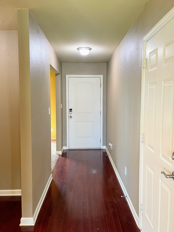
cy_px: 109
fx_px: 194
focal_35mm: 29
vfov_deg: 61.6
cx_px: 89
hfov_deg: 48.2
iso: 250
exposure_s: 1/60
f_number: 1.6
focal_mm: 5.1
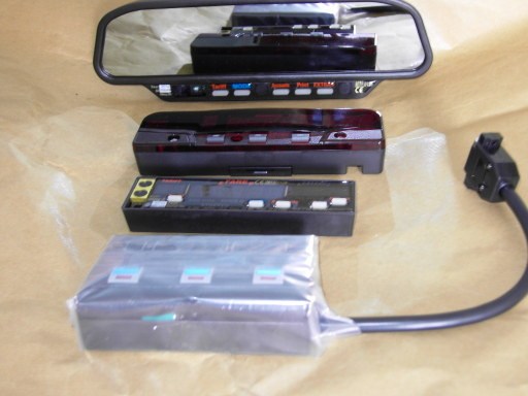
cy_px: 198
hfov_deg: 42.1
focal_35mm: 45
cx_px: 264
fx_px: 686
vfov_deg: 32.2
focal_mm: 9.6
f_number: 3.7
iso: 100
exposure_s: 1/4
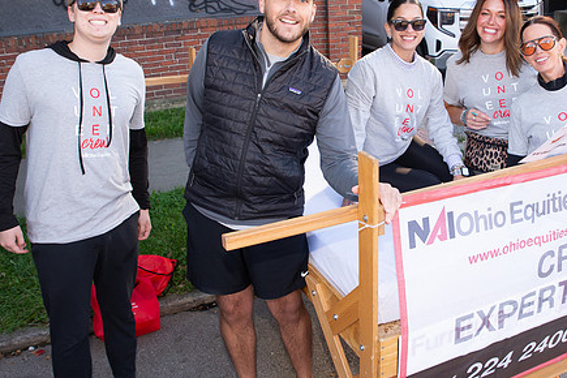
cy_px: 157
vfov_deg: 34.1
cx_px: 344
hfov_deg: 49.2
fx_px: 614
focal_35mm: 39
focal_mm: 24
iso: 640
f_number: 5.6
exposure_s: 1/200
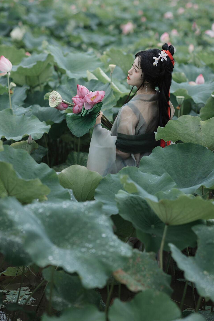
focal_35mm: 93
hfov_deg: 14.7
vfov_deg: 21.9
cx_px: 115
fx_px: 829
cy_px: 169
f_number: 2.2
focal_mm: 85
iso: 100
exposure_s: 1/800
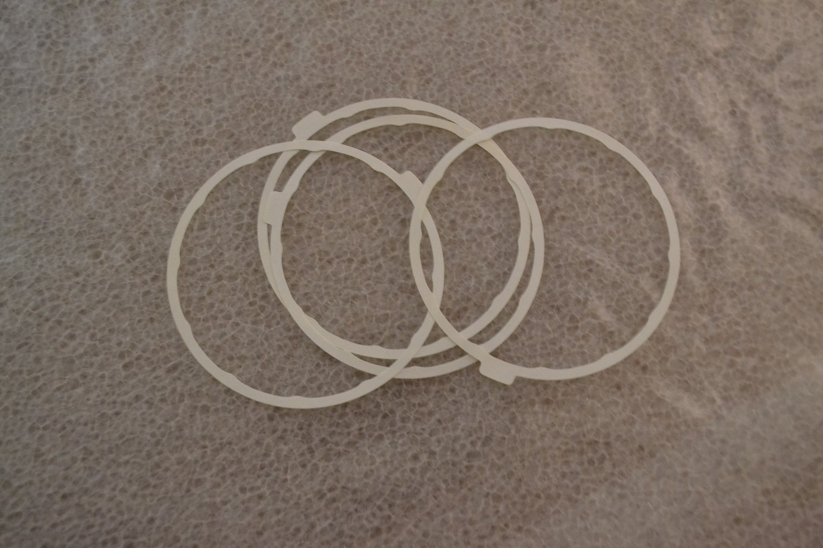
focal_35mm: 42
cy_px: 274
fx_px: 960
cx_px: 412
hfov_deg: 46.4
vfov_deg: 31.9
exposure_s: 1/15
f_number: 4.5
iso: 3200
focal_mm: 28
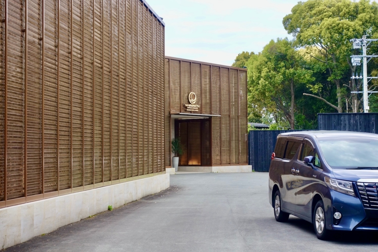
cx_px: 189
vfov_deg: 19.5
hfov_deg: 28.8
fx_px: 735
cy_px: 126
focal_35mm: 70
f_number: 5
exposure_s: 1/80
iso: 125
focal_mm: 25.7
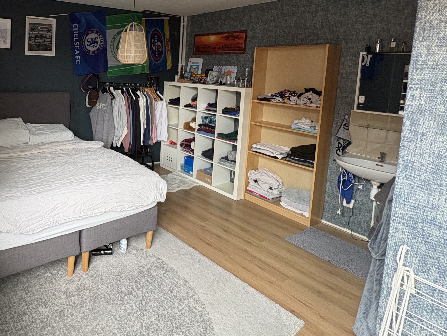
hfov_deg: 67.9
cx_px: 98
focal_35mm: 23
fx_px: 297
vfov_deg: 56.7
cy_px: 95
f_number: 2.2
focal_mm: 2.22
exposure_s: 1/60
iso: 320
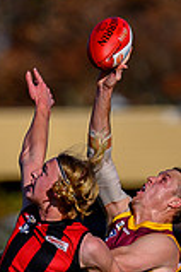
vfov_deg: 0.7
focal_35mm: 2918
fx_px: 22005
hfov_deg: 0.5
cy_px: 408
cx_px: 50
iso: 125
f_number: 4
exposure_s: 1/2500
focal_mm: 500
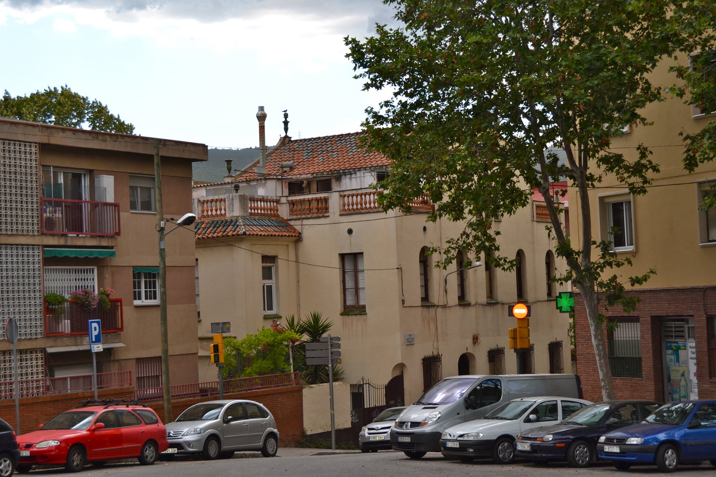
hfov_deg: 29.9
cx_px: 358
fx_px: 1343
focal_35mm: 68
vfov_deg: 20.2
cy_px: 238
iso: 100
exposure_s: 1/200
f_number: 7.1
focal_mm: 45
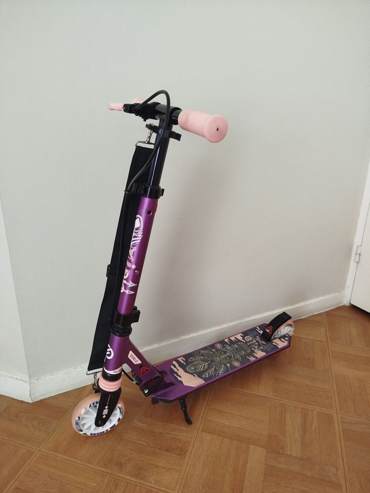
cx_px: 185
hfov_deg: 56.8
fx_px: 342
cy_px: 246
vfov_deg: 71.6
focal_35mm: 24
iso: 500
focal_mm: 5.31
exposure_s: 1/33
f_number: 1.7
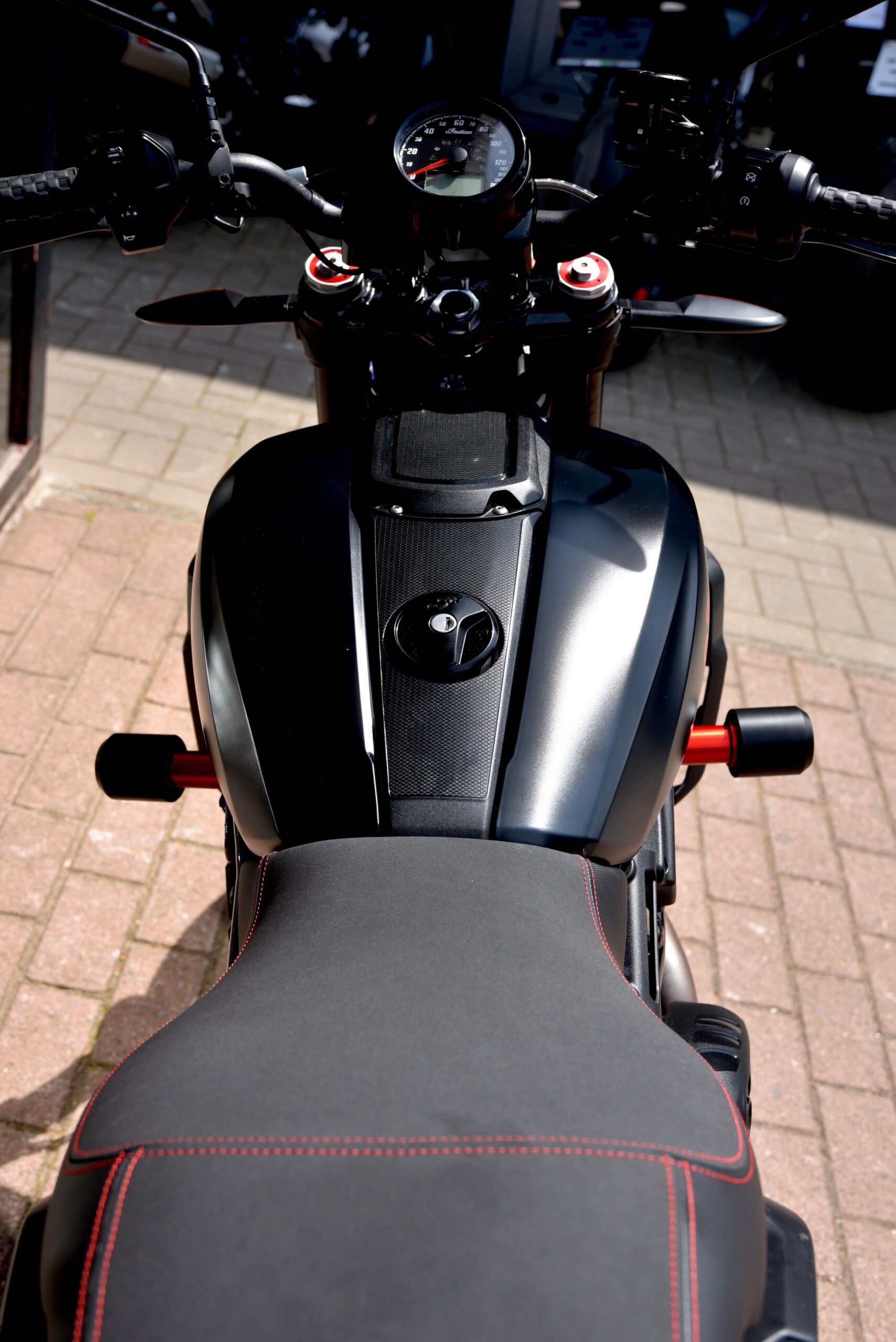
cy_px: 671
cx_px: 448
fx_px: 1790
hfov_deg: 28.1
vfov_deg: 41.1
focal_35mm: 48
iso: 100
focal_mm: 48
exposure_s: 1/200
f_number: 7.1
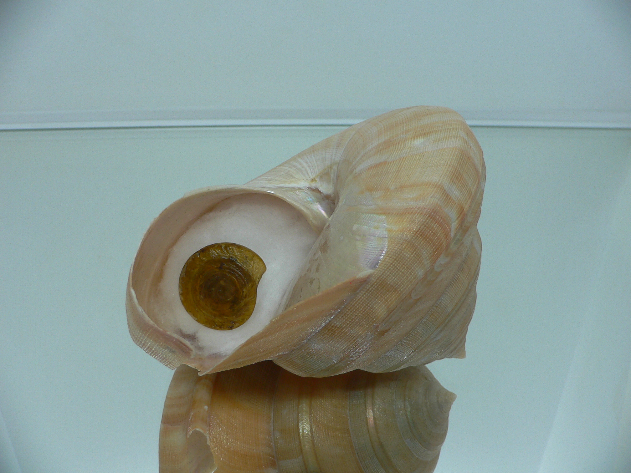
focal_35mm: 35
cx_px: 316
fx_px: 638
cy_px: 236
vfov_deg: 40.7
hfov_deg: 52.6
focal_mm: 4.6
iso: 80
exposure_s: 1/60
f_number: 2.8
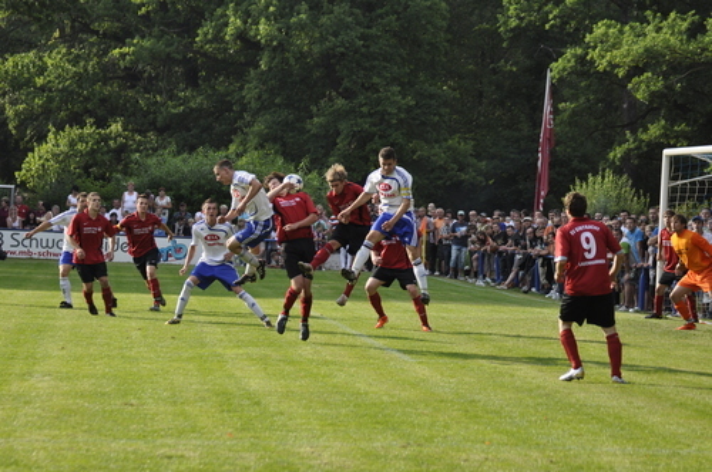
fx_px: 2726
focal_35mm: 138
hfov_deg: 14.9
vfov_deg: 9.9
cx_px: 356
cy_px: 236
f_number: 4.2
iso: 400
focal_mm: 92
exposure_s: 1/1000
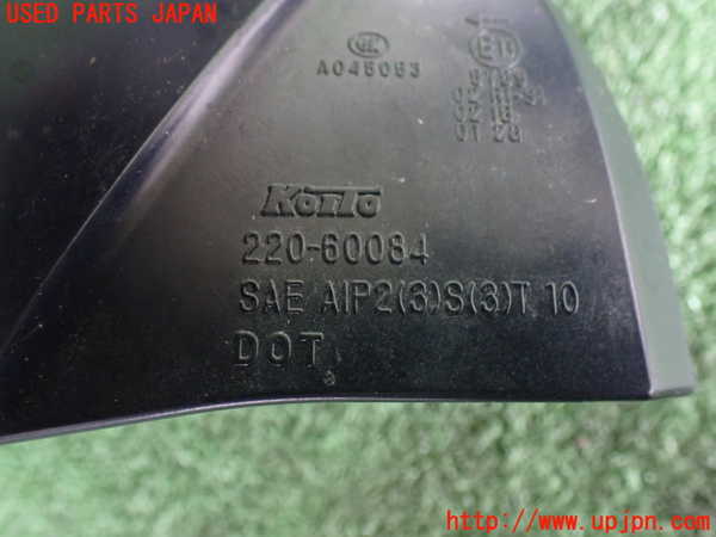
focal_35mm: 30
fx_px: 621
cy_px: 268
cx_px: 358
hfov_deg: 60.0
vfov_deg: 46.8
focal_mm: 5.4
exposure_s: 1/40
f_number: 2.3
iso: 800
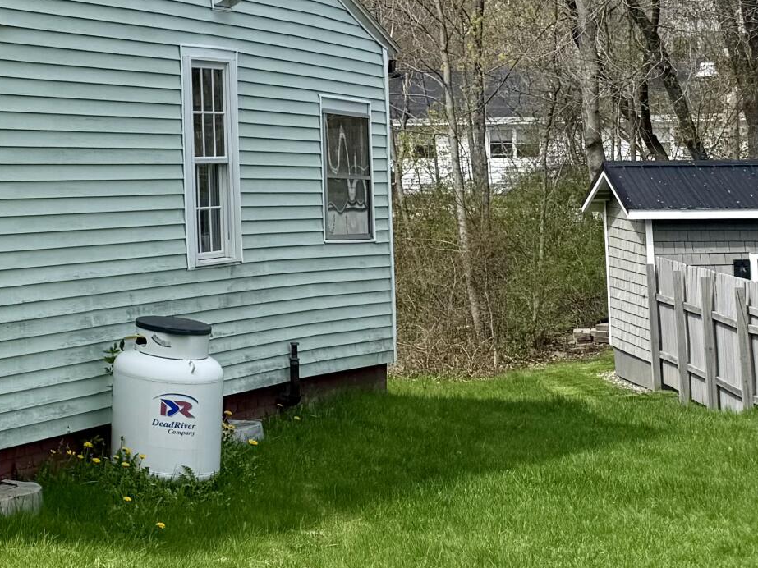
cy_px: 78
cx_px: -469
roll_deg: +0.4
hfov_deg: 20.3
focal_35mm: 78
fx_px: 1708
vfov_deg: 18.6
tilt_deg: +3.7
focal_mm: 6.76
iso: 80
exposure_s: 1/5714
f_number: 1.78
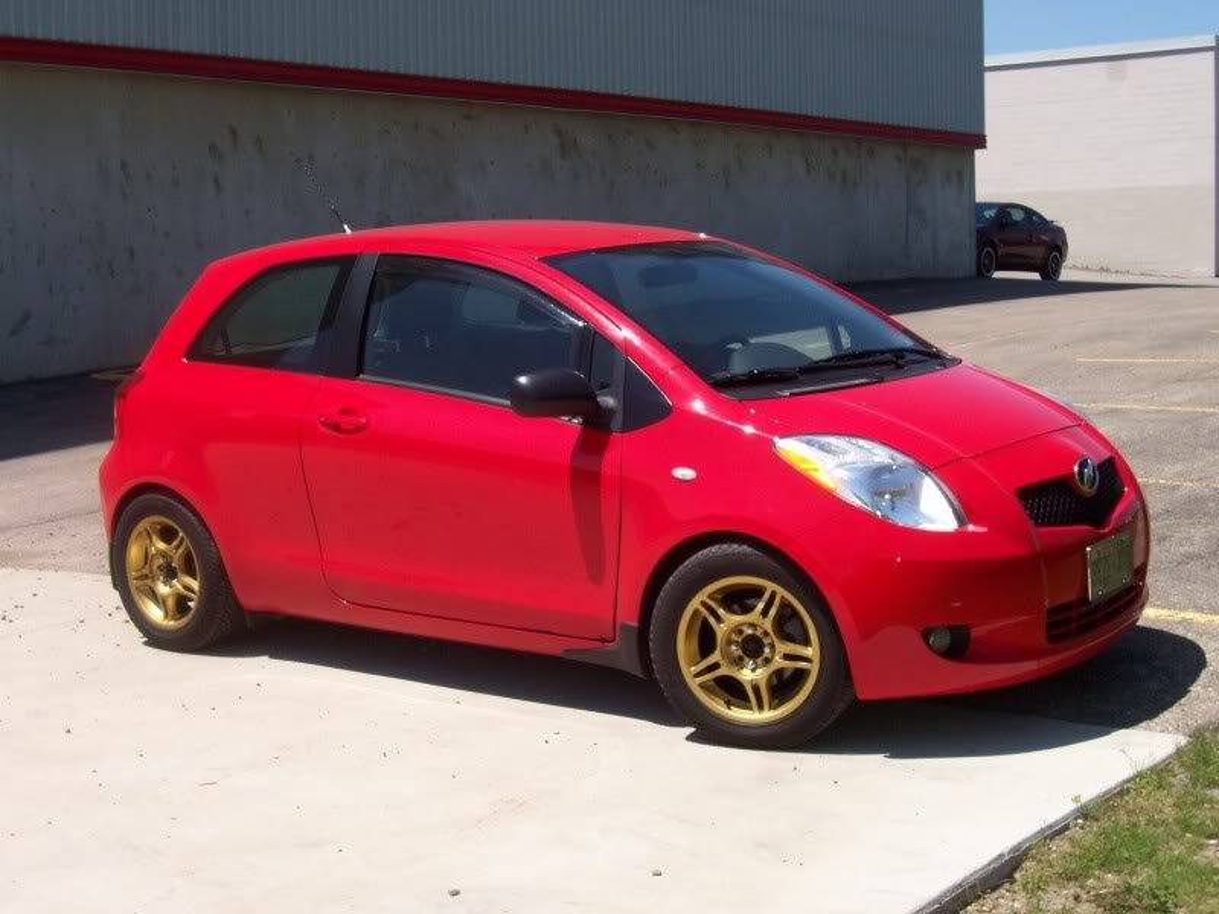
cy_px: 457
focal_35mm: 53
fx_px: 1866
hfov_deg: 36.2
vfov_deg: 27.5
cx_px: 610
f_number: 6.1
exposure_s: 1/386
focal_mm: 8.7
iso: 80
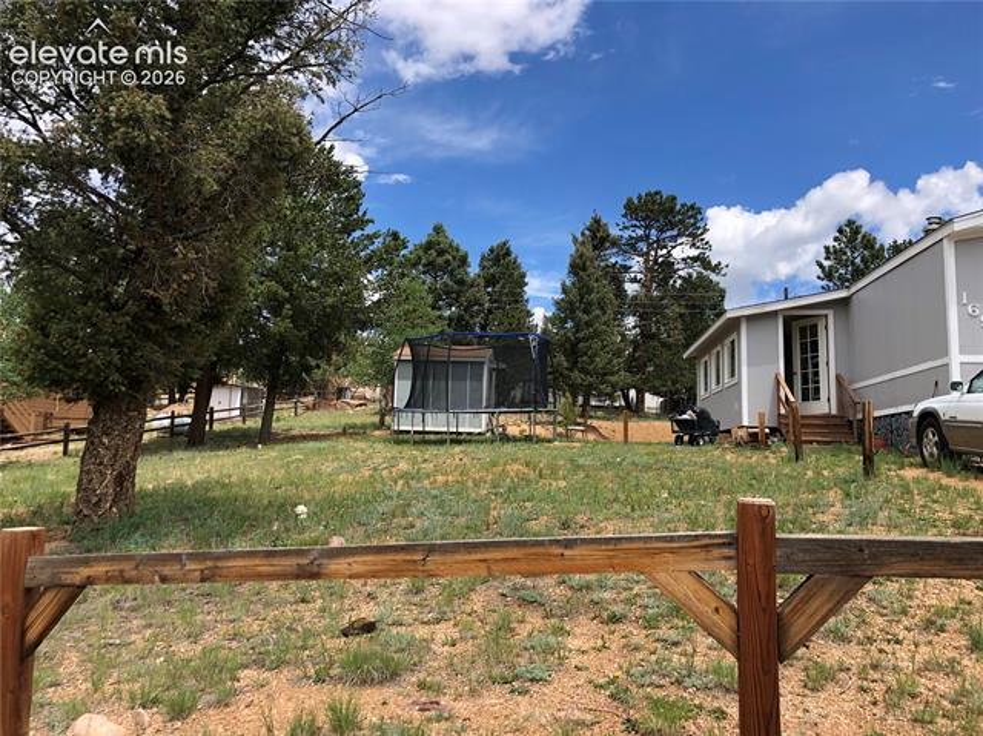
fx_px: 795
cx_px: 492
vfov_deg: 49.7
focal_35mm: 28
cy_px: 368
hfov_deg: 63.5
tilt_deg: +5.9
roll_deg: -1.5
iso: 20
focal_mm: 3.99
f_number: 1.8
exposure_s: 1/1333
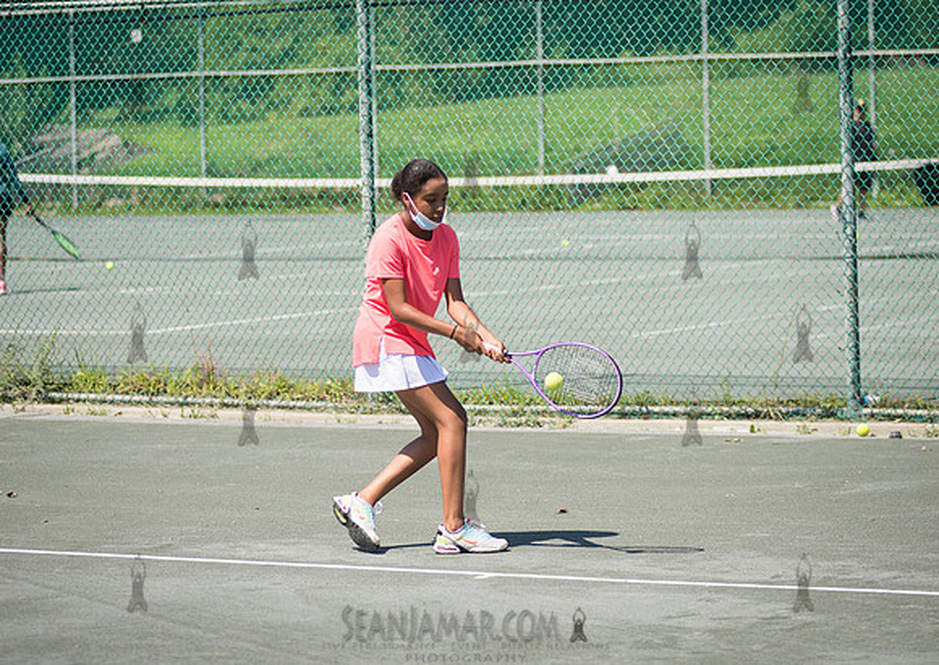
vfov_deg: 10.5
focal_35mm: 136
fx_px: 3614
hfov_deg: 14.8
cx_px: 462
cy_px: 307
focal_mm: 112
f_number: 4
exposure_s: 1/1250
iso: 125
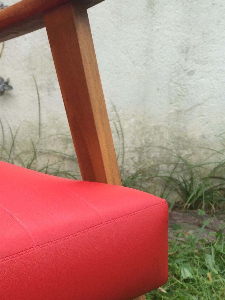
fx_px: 529
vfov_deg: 31.4
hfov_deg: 23.5
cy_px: 206
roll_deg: +0.3
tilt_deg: -14.1
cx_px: 30
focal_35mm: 61
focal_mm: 4.15
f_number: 2.2
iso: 32
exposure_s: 1/50
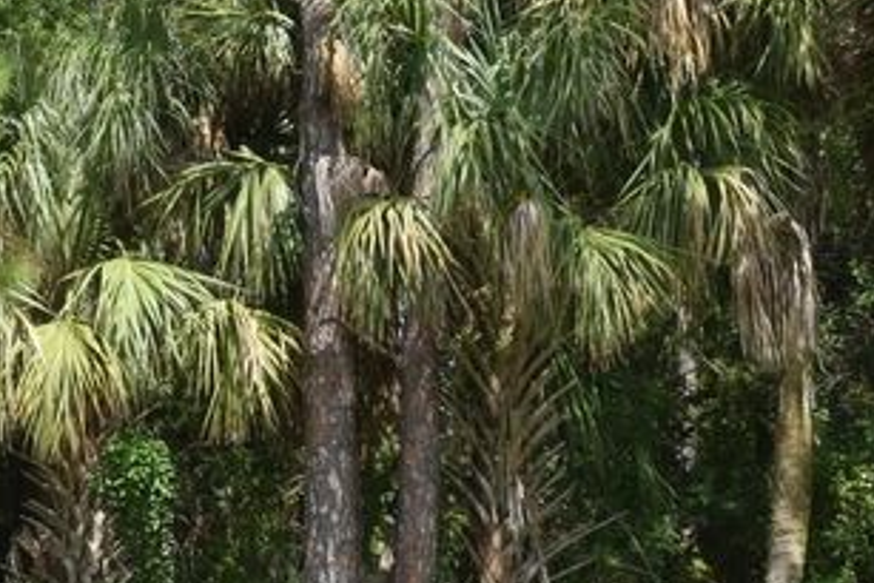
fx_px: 2186
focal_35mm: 90
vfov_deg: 15.2
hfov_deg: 21.8
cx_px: -3
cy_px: 206
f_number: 9
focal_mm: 18
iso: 200
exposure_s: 1/320
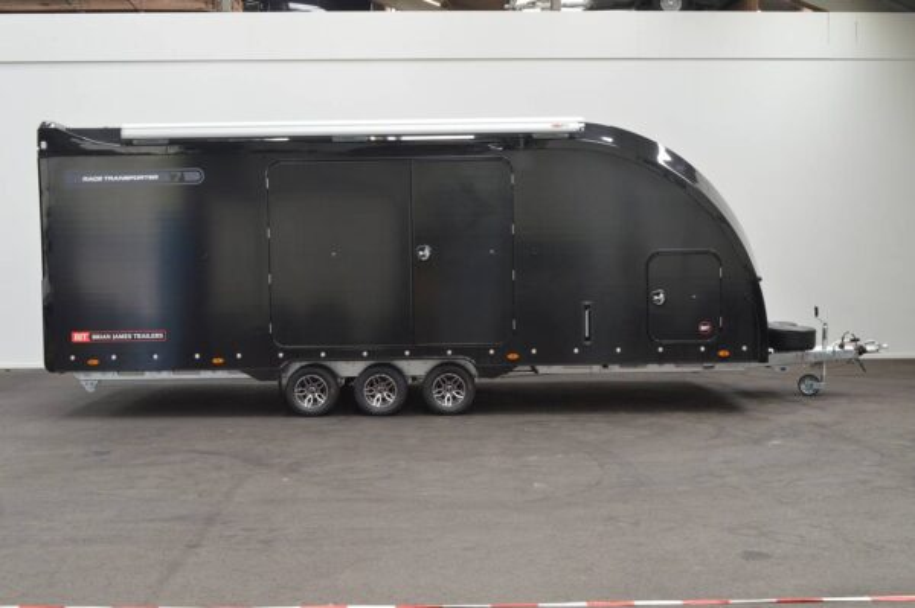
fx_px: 1105
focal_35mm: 44
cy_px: 304
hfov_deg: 45.0
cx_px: 458
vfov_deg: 30.8
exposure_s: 1/6
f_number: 14
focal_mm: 29
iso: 560
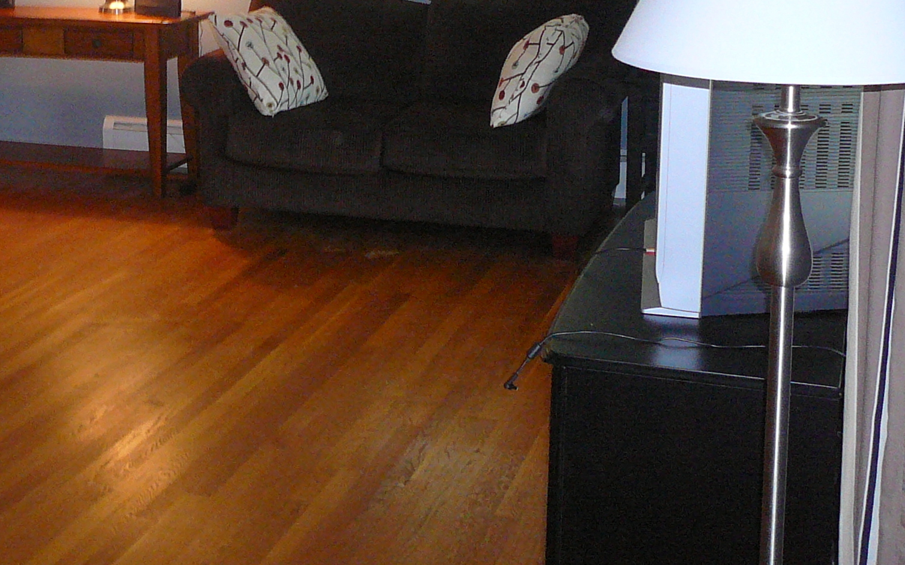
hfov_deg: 31.6
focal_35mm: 63
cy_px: 47
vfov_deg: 20.2
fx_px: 1554
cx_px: 170
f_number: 2.8
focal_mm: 5.2
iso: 250
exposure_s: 1/8
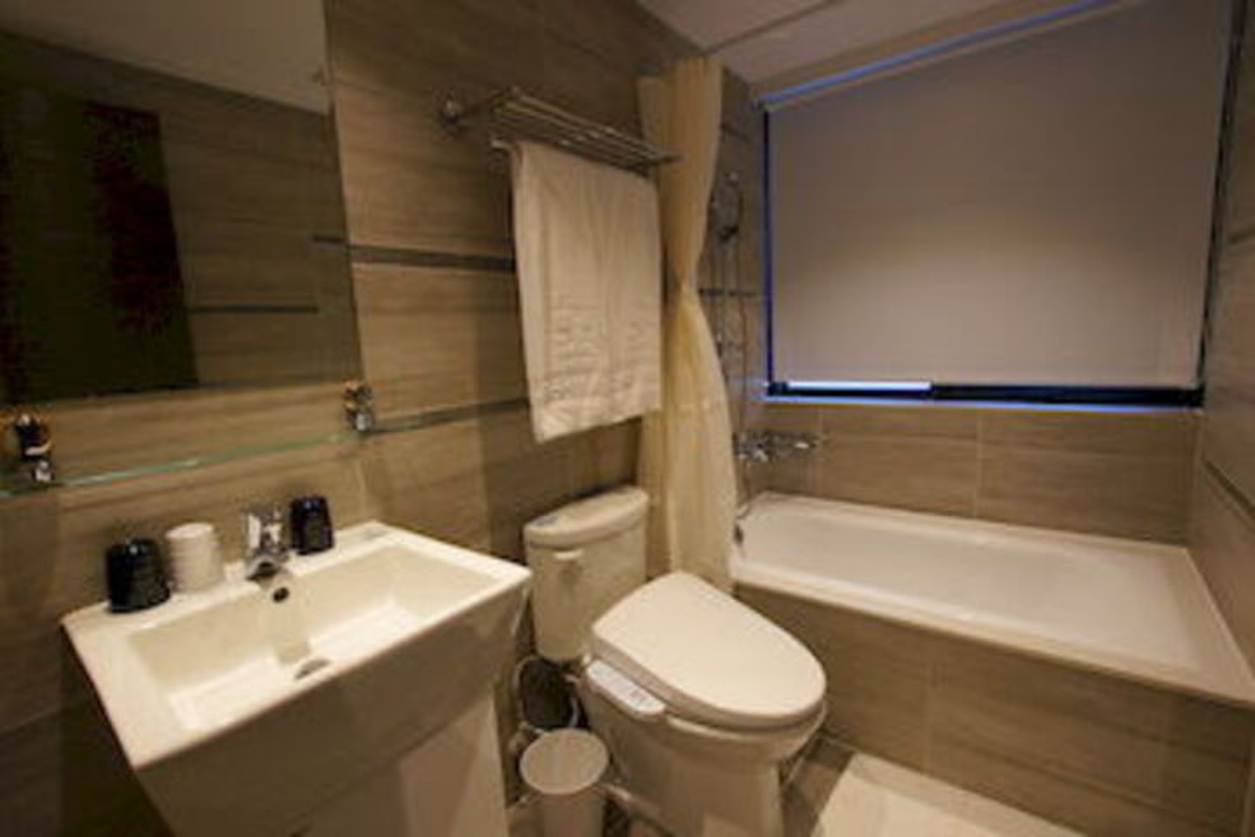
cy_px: 418
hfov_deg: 100.4
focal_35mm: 15
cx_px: 628
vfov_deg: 77.3
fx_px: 523
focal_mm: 10
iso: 400
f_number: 10
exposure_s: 1/13
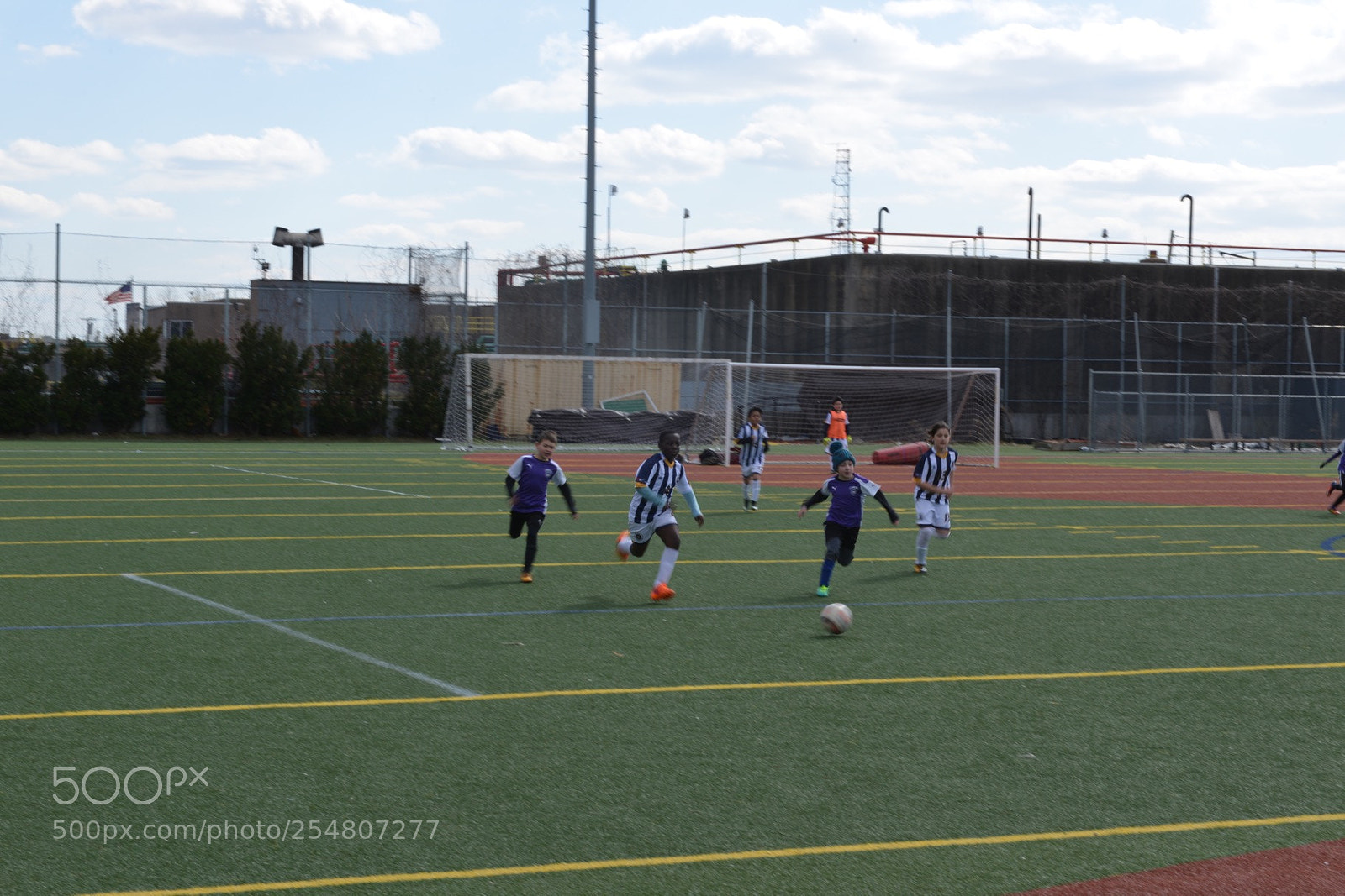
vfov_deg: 19.5
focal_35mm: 70
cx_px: 672
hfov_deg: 28.8
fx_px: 2615
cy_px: 448
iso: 160
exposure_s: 1/50
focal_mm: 70
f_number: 22
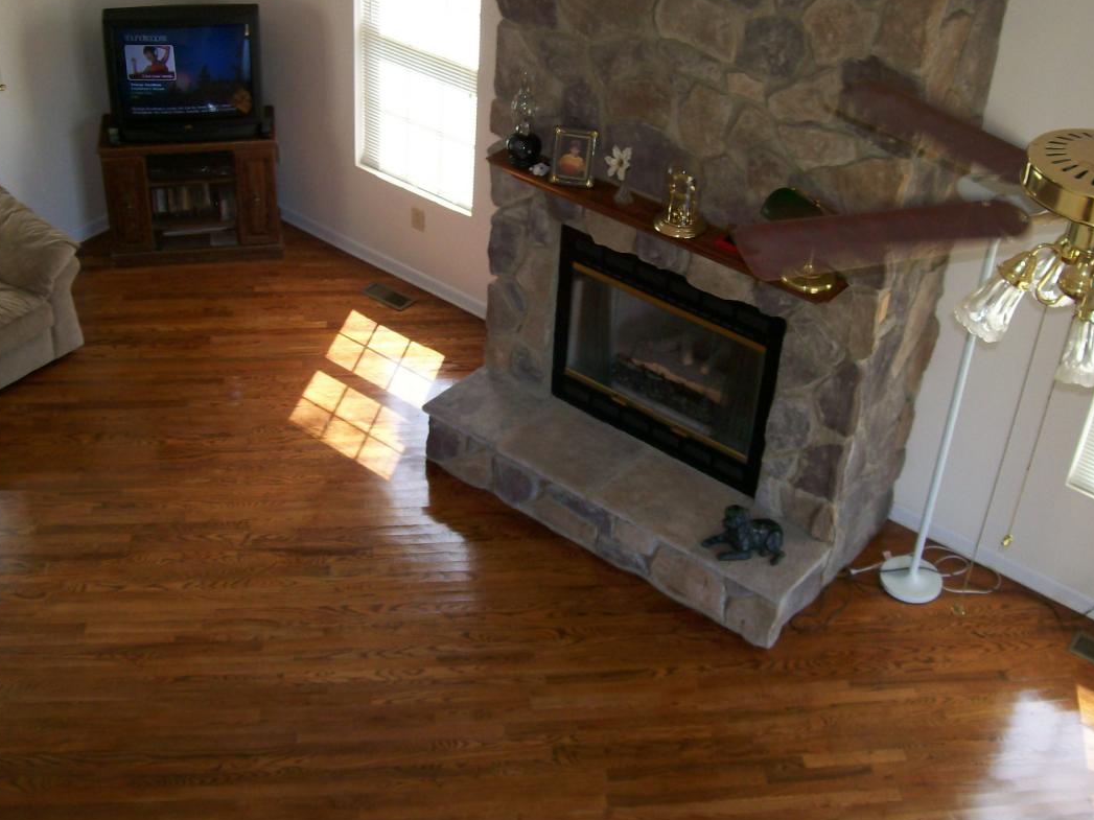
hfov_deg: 42.9
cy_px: 342
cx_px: 503
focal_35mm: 44
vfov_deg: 32.8
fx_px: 1390
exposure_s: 1/64
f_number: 2.7
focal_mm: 6
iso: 80
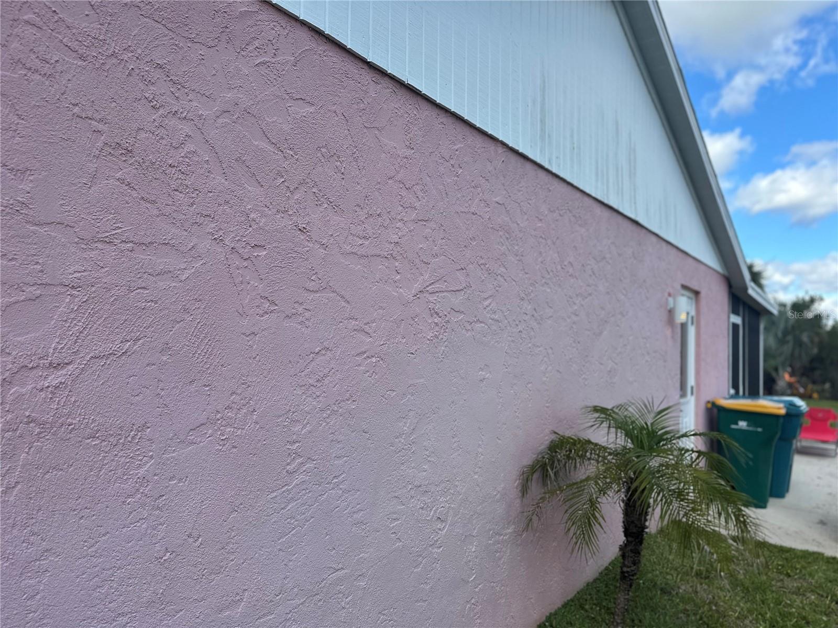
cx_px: 419
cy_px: 314
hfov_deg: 71.6
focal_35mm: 24
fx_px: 581
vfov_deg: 56.8
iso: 80
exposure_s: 1/2967
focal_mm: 6.86
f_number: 1.78
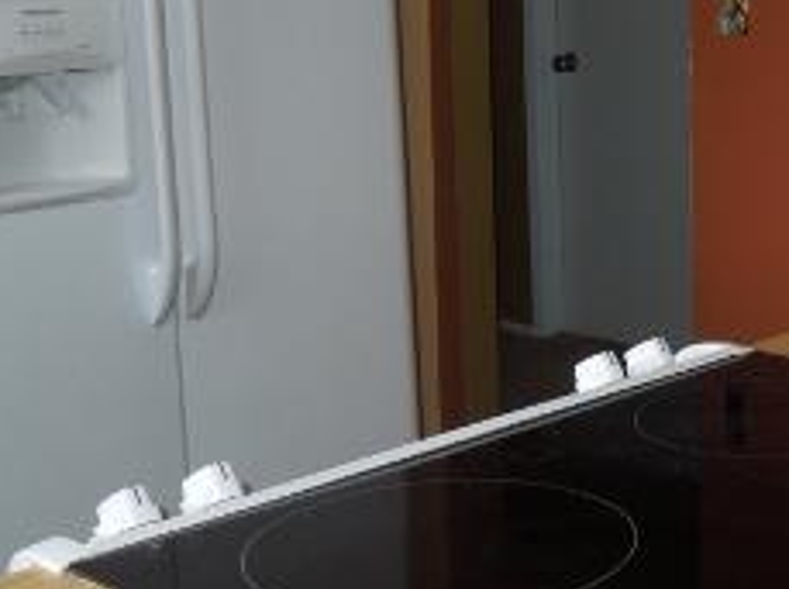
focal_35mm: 70
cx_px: 703
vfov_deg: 20.8
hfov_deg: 26.9
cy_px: 158
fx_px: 1593
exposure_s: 1/30
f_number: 3.3
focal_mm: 4.5
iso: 200
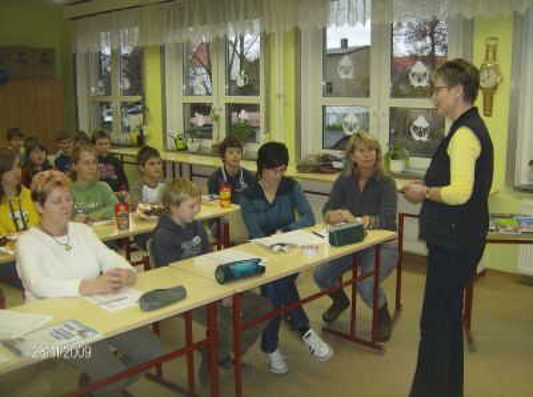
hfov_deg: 51.5
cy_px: 198
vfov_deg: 39.5
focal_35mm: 36
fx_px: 553
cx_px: 266
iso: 200
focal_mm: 6
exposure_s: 1/60
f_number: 2.8
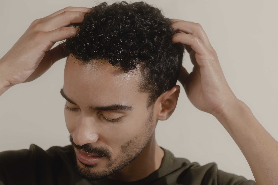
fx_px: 649
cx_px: 128
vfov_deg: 16.3
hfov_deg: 24.2
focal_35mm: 84
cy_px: 81
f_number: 5.6
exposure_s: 1/100
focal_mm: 57
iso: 50
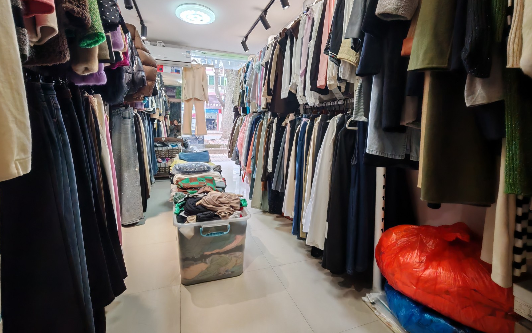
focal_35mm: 17
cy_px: 135
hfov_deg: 94.4
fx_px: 247
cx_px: 266
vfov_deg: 67.4
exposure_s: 1/33
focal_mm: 1.96
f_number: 2.2
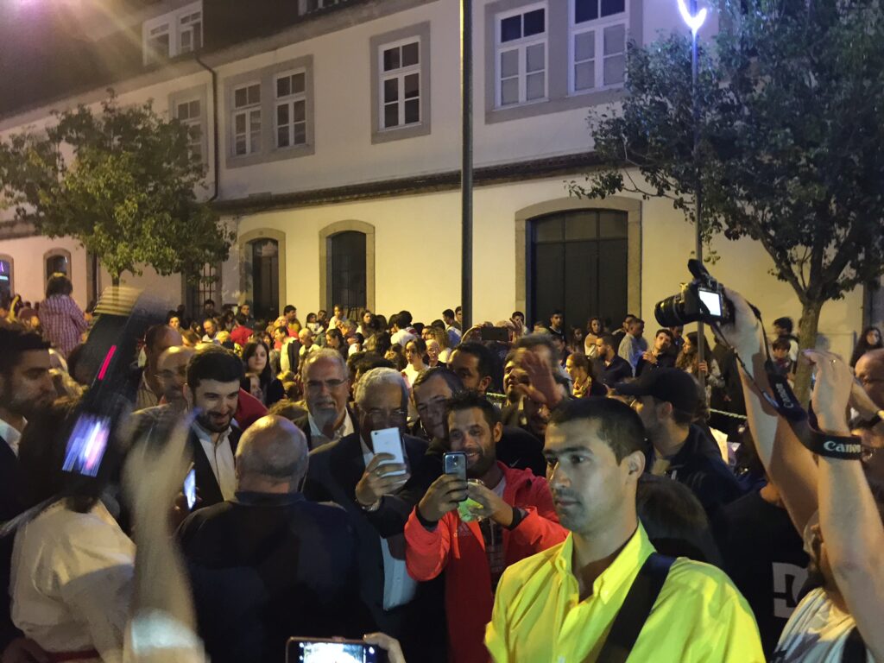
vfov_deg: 48.2
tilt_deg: -2.3
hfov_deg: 61.7
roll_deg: -1.3
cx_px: 442
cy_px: 332
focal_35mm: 29
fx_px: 741
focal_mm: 4.15
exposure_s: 1/4
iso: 160
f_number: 2.2
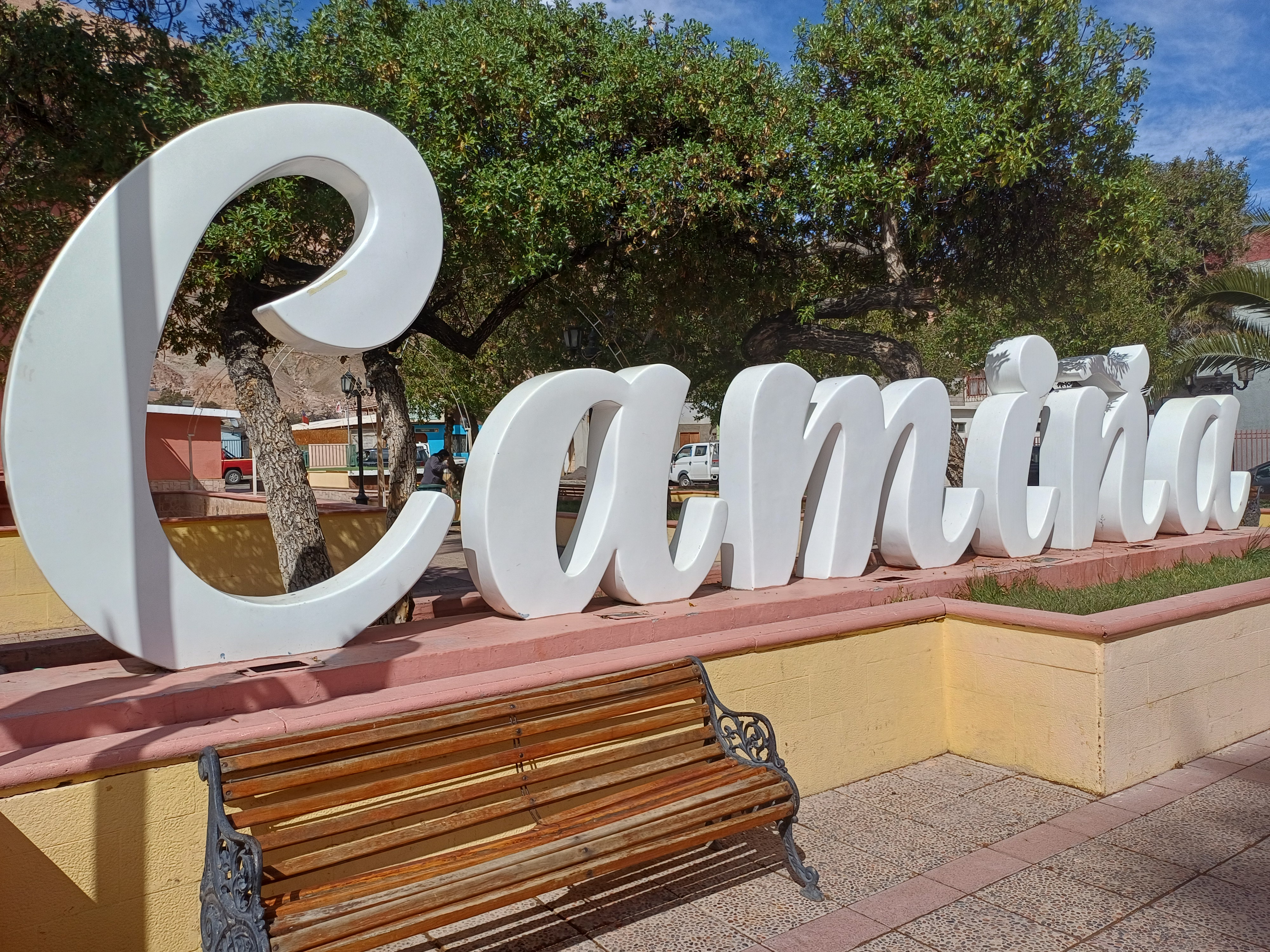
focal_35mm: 25
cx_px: 635
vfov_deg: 54.9
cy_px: 476
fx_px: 917
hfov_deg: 69.4
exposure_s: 1/2545
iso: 50
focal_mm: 4.65
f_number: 1.8
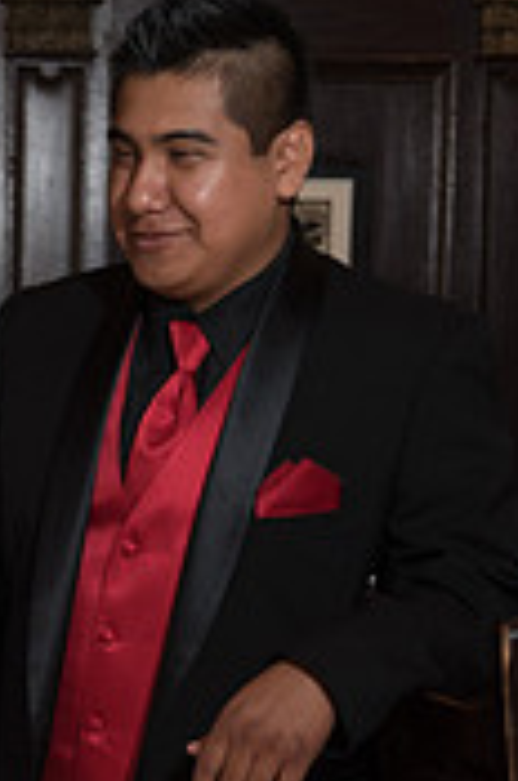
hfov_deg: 10.0
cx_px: -107
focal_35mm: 134
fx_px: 2903
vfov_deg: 15.2
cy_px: 620
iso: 1250
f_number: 3.5
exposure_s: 1/125
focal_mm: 52
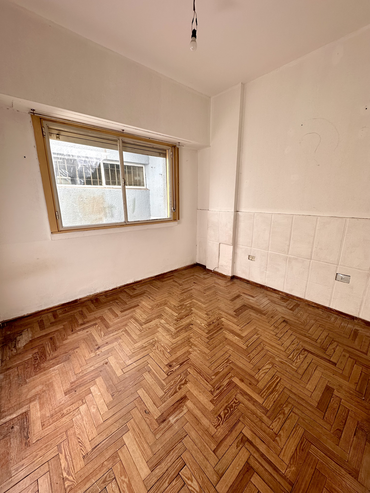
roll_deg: -1.2
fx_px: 200
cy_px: 246
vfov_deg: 102.1
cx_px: 185
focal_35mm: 14
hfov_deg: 85.7
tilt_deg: -11.8
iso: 40
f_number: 2.2
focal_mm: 2.22
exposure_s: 1/99
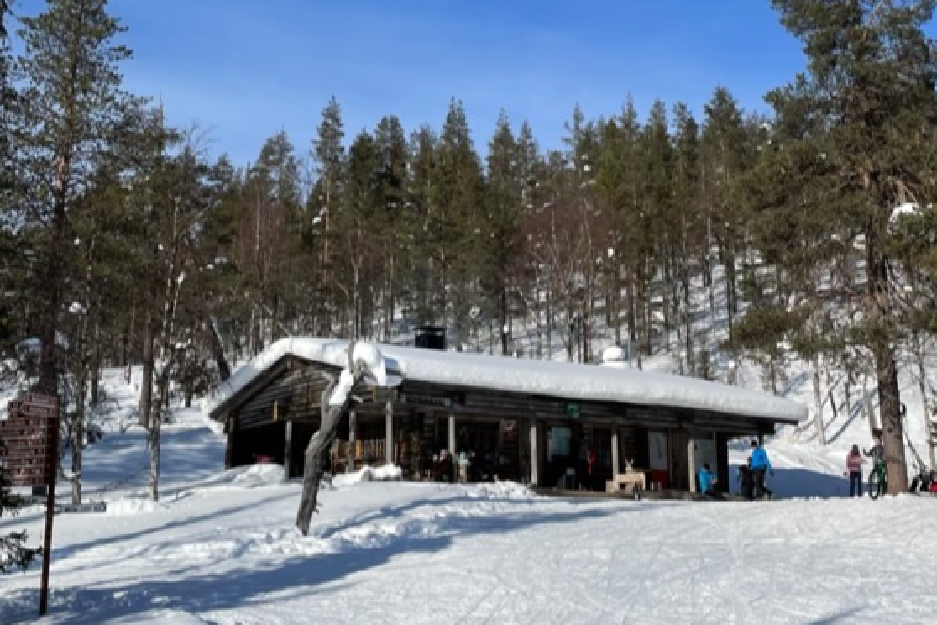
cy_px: 289
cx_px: 490
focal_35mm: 31
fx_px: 807
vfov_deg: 42.3
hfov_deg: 60.3
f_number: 1.6
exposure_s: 1/5291
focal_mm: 4.2
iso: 32
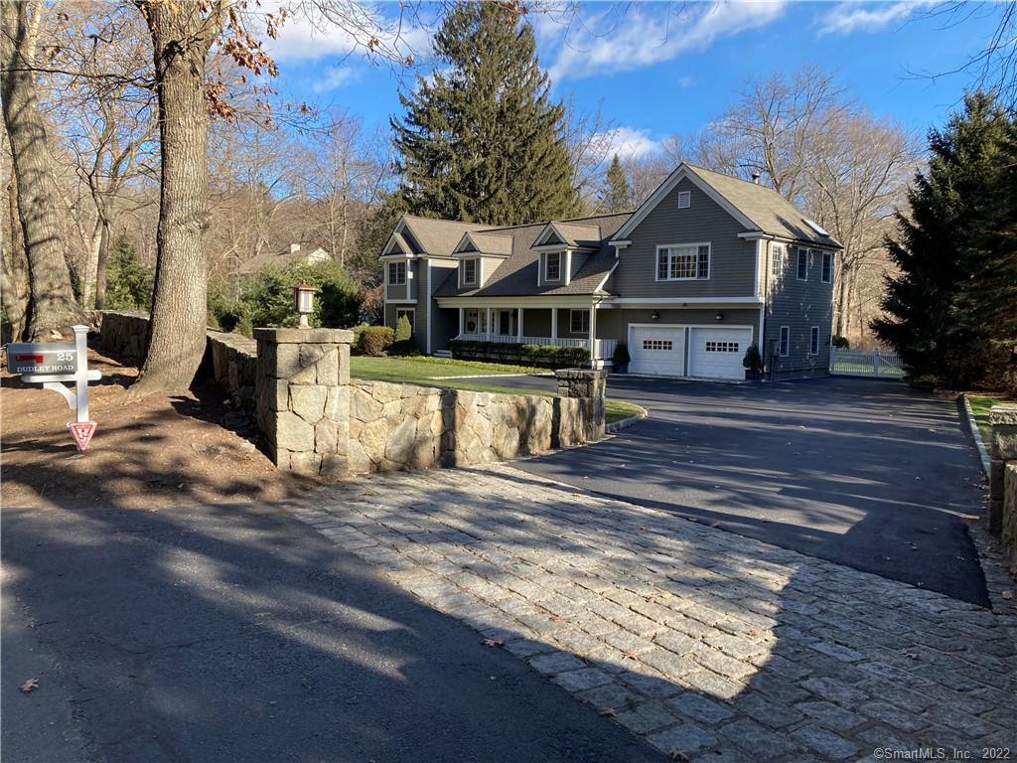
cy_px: 382
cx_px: 508
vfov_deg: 49.7
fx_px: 823
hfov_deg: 63.4
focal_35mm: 28
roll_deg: -1.3
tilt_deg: -3.9
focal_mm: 3.99
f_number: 1.8
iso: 20
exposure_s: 1/747
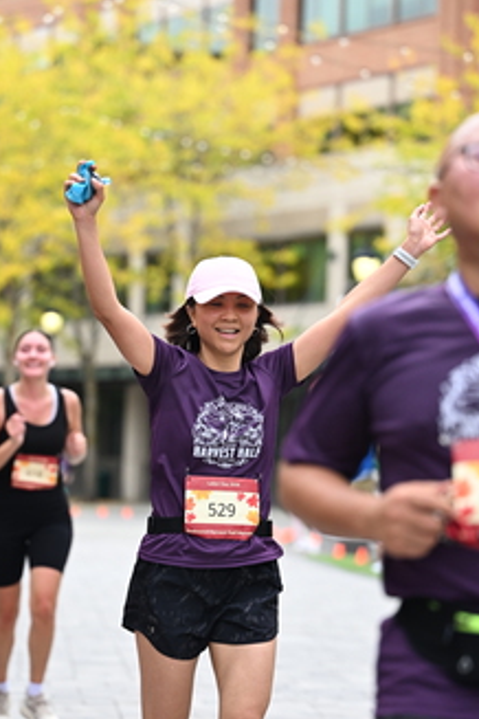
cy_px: 347
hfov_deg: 8.4
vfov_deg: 12.6
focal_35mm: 163
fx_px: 3253
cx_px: 190
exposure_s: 1/2000
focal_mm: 97
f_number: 2.8
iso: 640
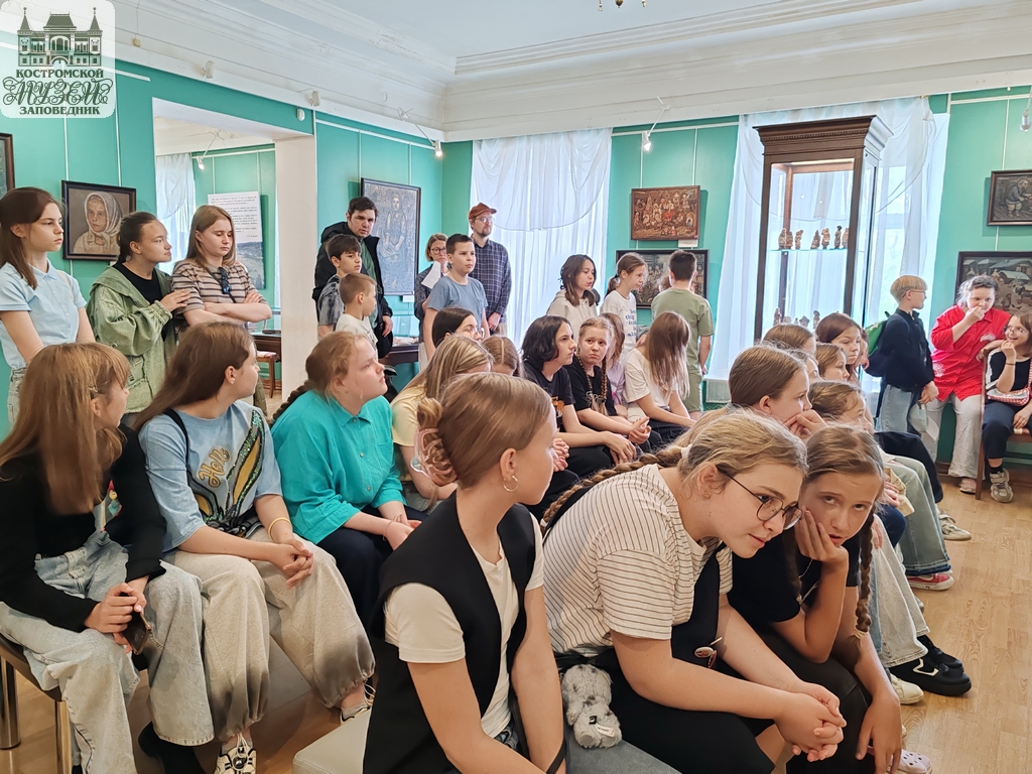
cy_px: 387
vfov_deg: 51.4
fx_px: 805
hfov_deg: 65.3
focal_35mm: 27
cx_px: 516
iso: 1250
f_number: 1.9
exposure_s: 1/50
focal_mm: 6.12
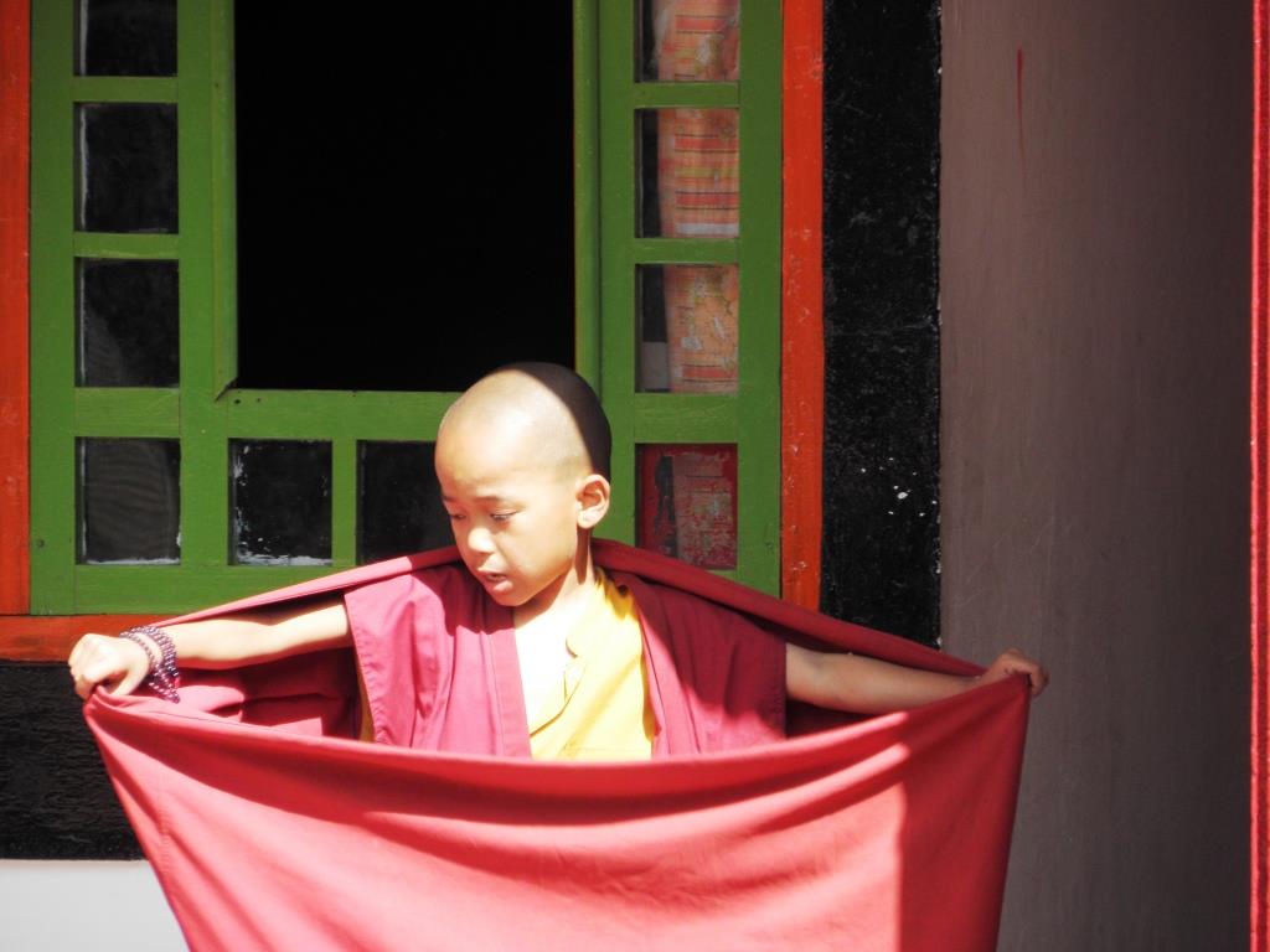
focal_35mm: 425
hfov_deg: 4.7
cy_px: 476
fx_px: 15593
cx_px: 635
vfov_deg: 3.5
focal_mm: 75.65
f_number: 5
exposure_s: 1/250
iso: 125
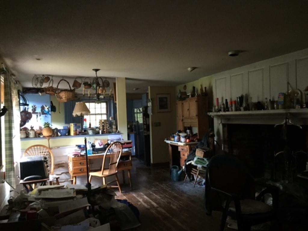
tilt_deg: +0.4
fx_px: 258
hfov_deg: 61.7
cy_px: 116
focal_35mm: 29
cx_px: 154
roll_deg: +0.5
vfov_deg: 48.2
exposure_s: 1/24
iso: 250
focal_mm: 4.15
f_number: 2.2
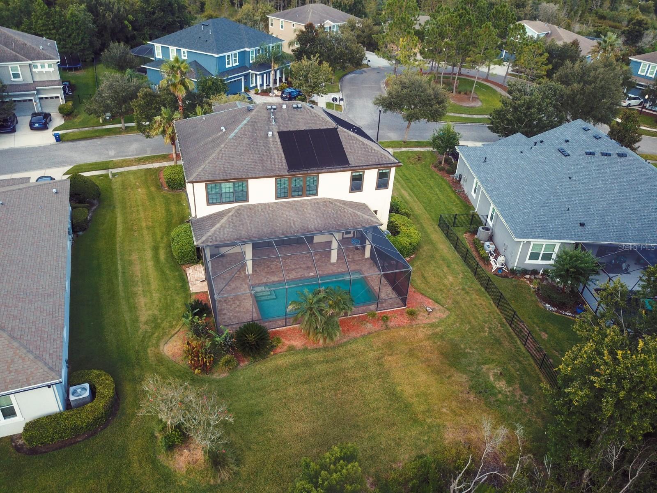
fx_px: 493
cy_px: 246
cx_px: 328
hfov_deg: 67.3
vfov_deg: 53.1
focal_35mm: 26
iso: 100
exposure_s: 1/200
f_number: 2.2
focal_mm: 4.73
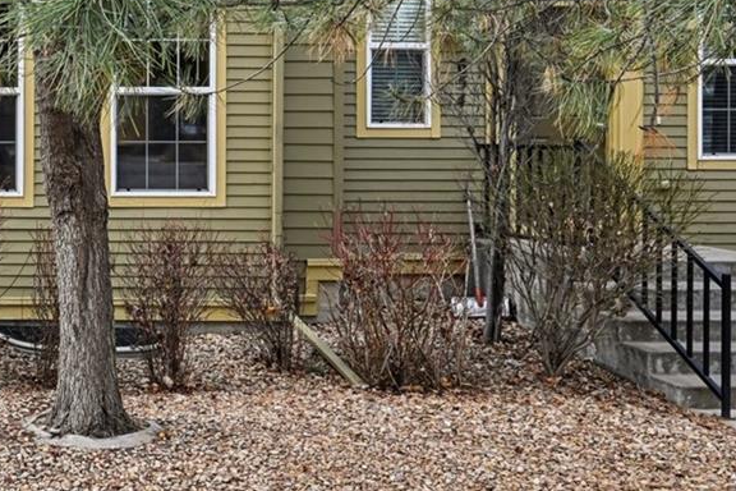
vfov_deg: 24.2
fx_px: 1051
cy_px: -74
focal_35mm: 51
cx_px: -162
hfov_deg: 31.8
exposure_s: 1/25
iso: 64
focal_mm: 18.5
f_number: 11
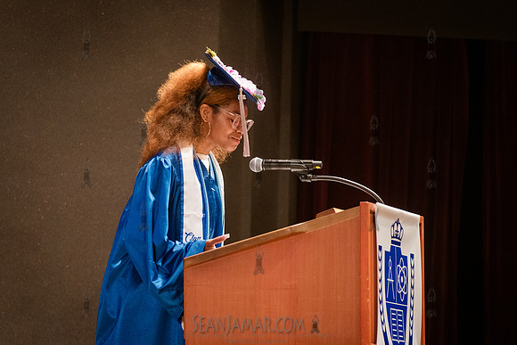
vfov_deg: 6.9
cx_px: 258
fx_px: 2842
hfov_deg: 10.4
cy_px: 172
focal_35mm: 198
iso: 5000
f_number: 4
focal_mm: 185
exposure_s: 1/200
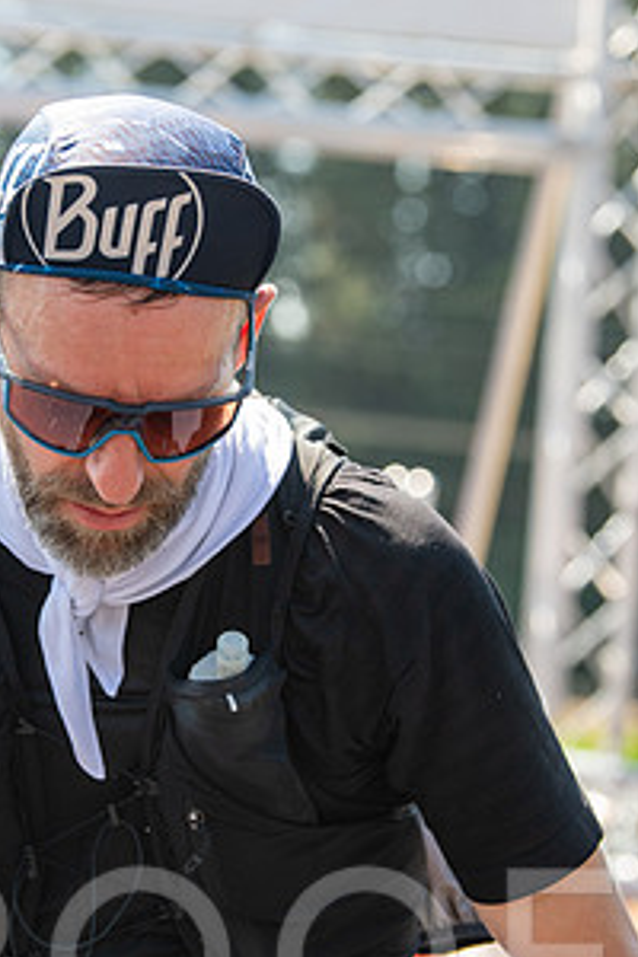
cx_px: 166
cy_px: 485
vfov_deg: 13.4
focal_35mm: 153
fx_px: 4067
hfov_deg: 9.0
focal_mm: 102
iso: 400
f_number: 5
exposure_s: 1/640
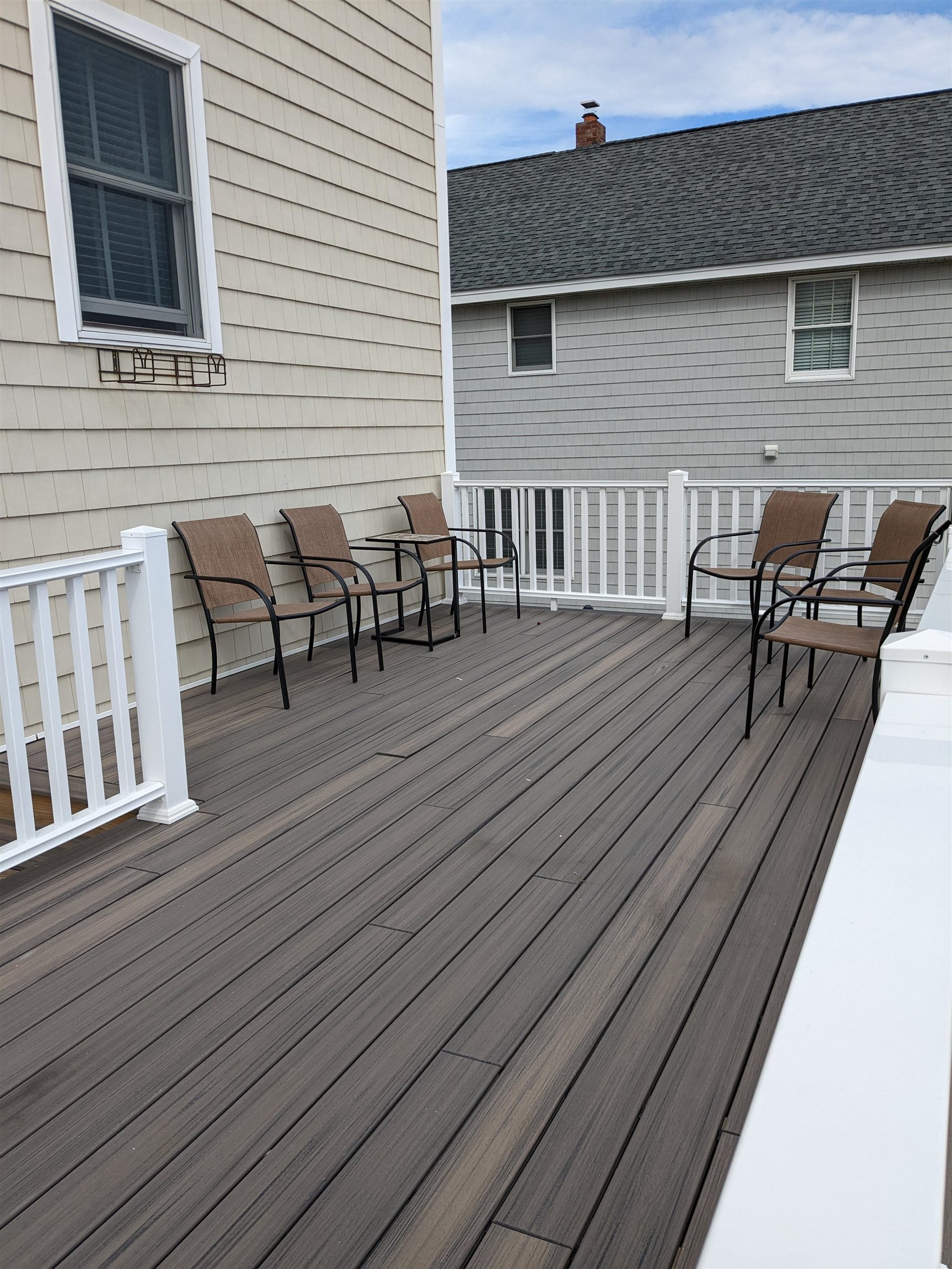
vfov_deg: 65.3
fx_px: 990
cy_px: 634
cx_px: 476
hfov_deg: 51.4
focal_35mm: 27
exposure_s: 1/3344
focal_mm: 4.38
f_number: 1.73
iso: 74
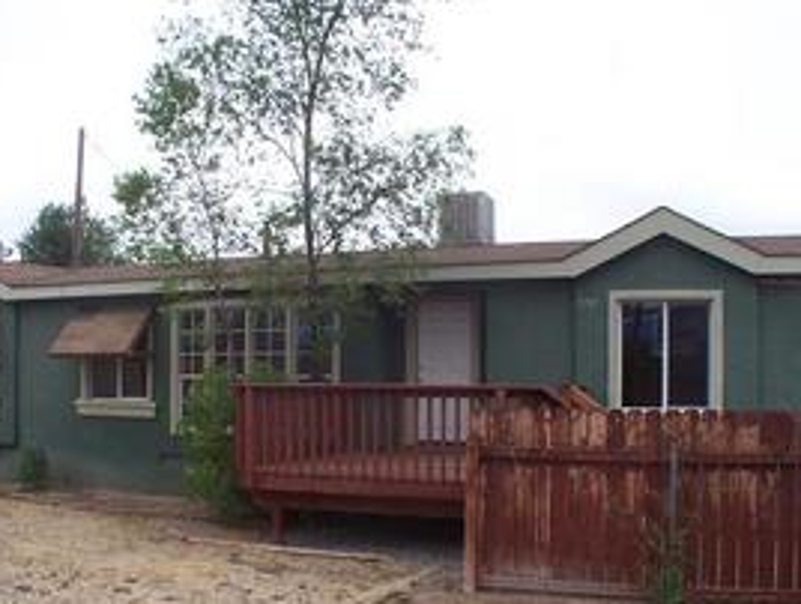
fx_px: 1136
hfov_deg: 38.8
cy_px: 380
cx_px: 362
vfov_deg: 29.6
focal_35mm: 49
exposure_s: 1/750
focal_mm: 6.3
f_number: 4
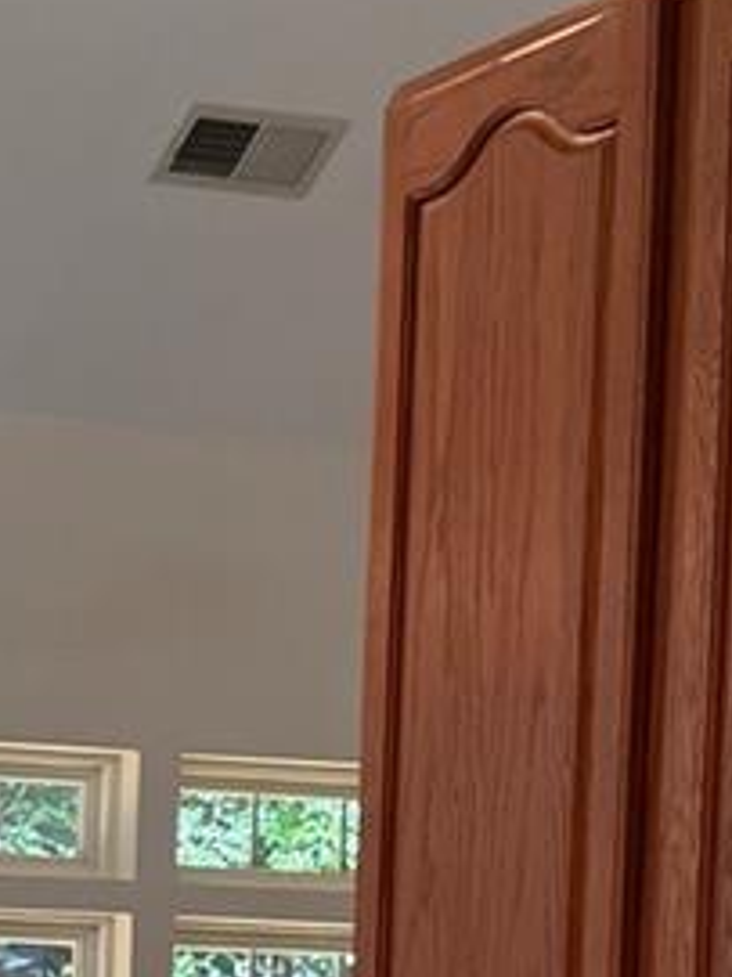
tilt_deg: -4.7
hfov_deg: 10.5
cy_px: 1446
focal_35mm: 136
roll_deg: -1.2
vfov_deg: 13.7
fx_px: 3838
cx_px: -379
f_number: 1.78
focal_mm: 6.76
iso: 125
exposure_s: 1/204
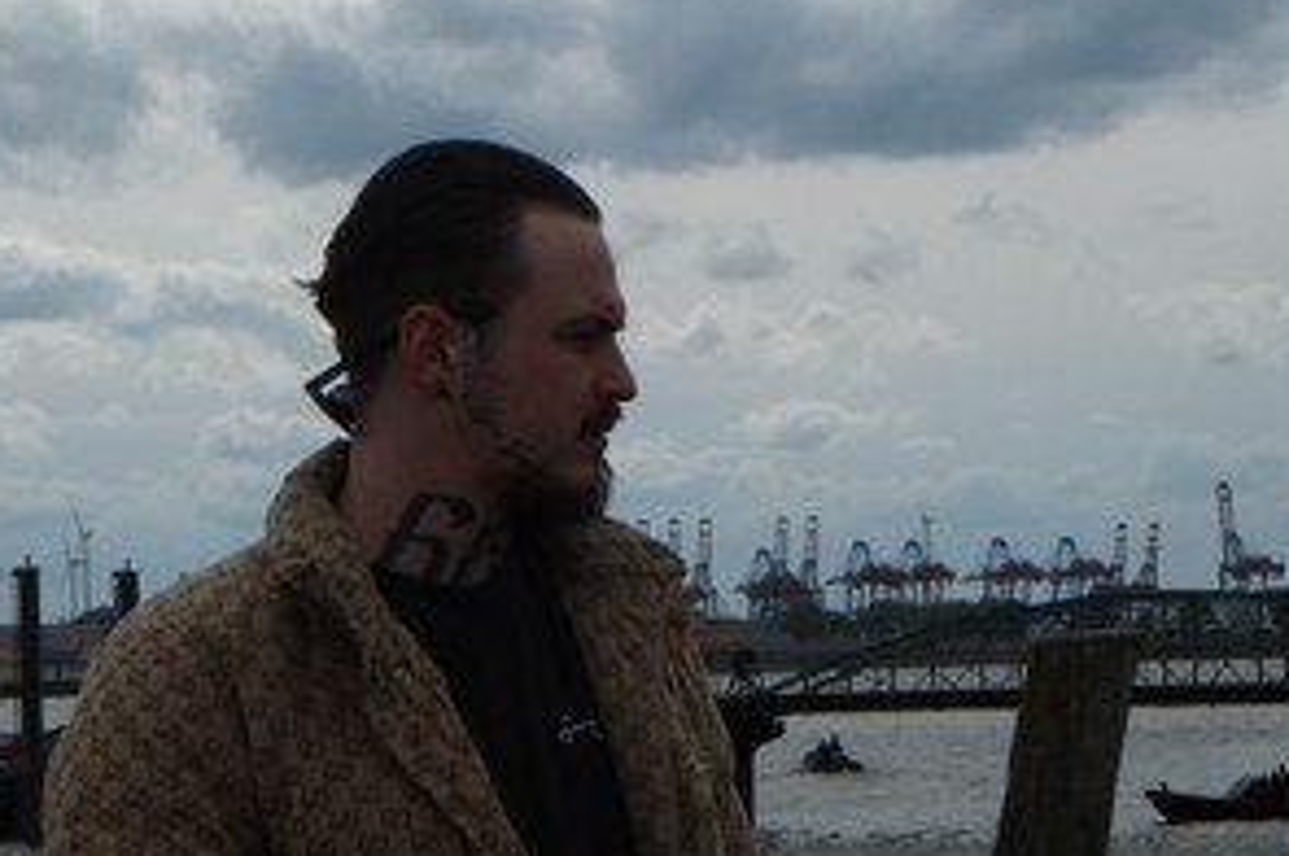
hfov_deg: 21.4
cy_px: 561
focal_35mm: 95
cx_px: 481
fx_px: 3398
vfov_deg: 14.3
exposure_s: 1/950
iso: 1600
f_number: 22
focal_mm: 37.4
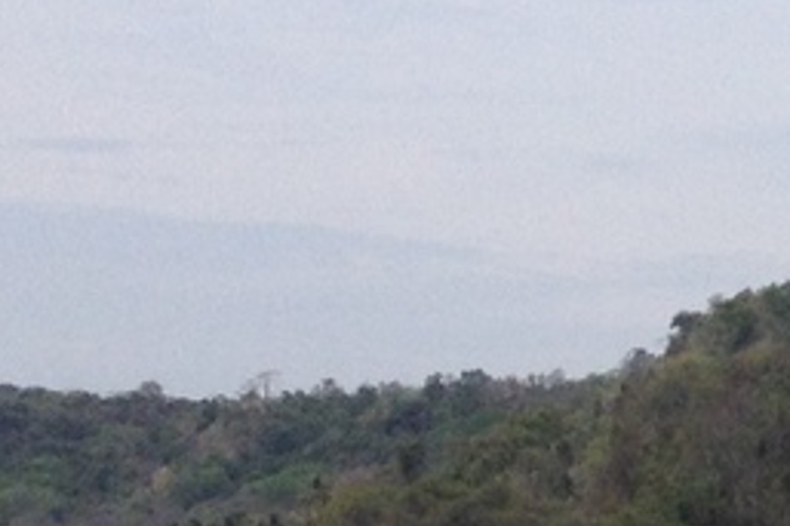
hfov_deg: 8.3
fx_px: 4978
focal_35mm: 227
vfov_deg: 6.0
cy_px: 388
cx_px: 1967
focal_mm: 4.28
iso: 50
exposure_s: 1/3690
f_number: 2.4
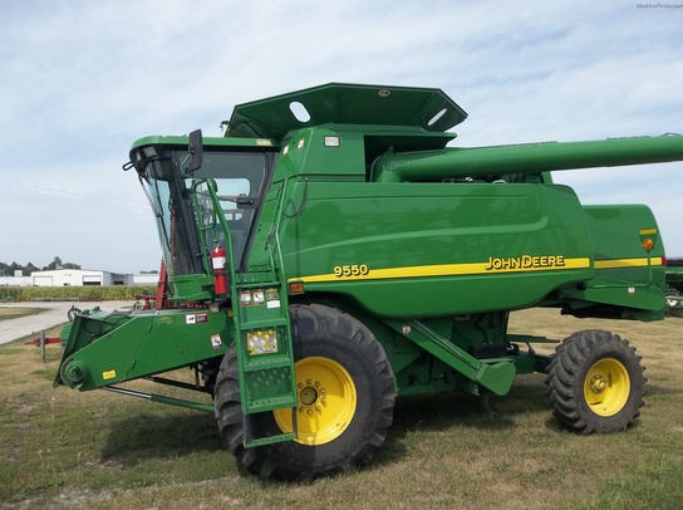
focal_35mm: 27
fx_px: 532
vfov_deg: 51.2
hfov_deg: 65.4
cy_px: 255
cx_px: 342
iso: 80
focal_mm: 4.9
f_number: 8.9
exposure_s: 1/160
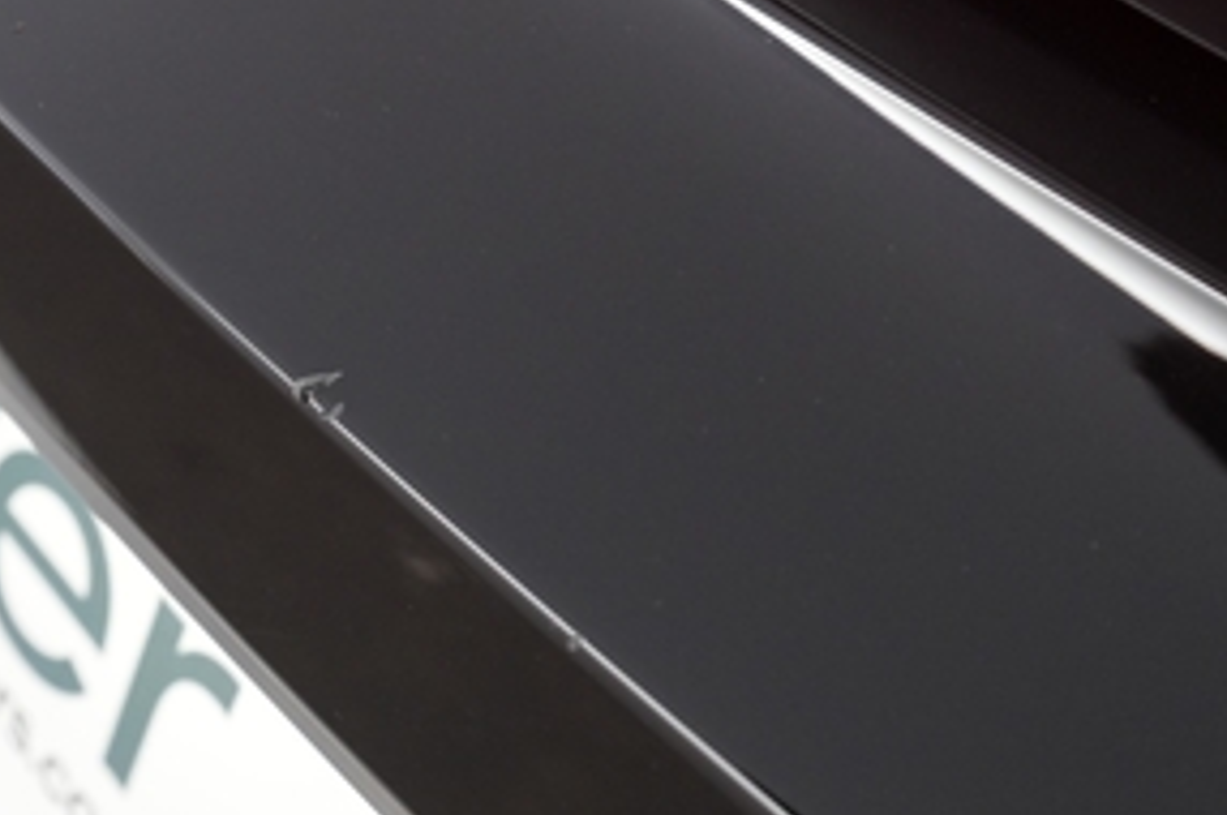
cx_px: 154
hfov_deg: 34.0
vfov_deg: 24.1
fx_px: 1906
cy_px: 339
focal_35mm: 56
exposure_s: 1/100
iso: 2500
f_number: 4.5
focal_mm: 25
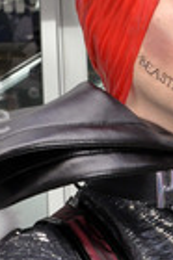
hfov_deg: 13.2
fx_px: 744
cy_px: 30
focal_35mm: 103
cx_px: 118
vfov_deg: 19.5
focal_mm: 24
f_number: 11
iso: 1250
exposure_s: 1/200
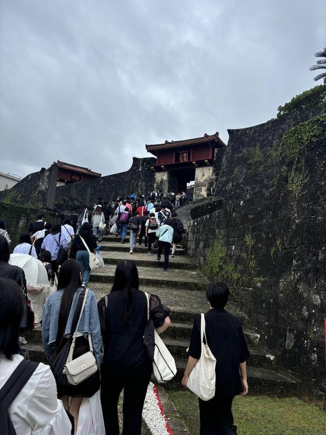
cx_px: 163
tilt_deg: +8.7
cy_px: 218
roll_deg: -2.3
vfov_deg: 67.3
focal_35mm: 26
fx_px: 326
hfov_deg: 53.1
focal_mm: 6
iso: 50
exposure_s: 1/1543
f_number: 1.6
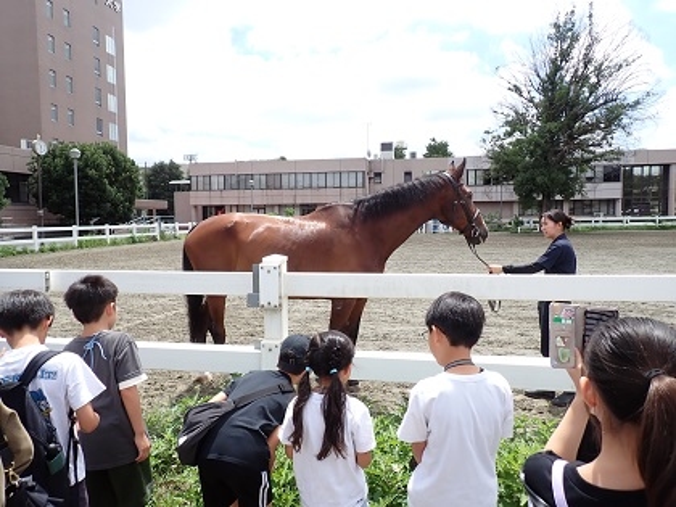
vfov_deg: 54.9
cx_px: 338
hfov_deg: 69.4
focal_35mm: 25
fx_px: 488
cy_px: 254
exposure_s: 1/1000
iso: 100
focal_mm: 4.5
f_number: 2.8
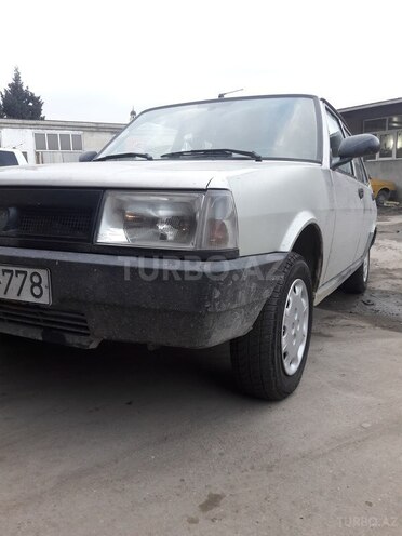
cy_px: 268
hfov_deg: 49.7
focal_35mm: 28
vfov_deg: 63.4
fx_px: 434
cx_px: 201
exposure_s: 1/100
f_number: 1.9
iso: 64
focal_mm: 3.7
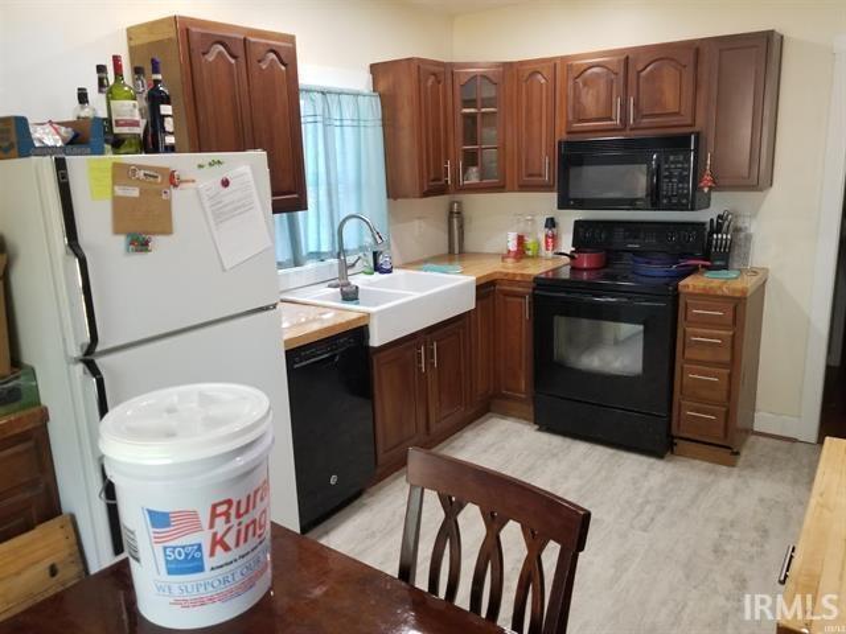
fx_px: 635
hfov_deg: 67.3
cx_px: 423
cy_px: 317
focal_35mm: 26
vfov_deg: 53.1
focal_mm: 4.25
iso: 160
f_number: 1.7
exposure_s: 1/60
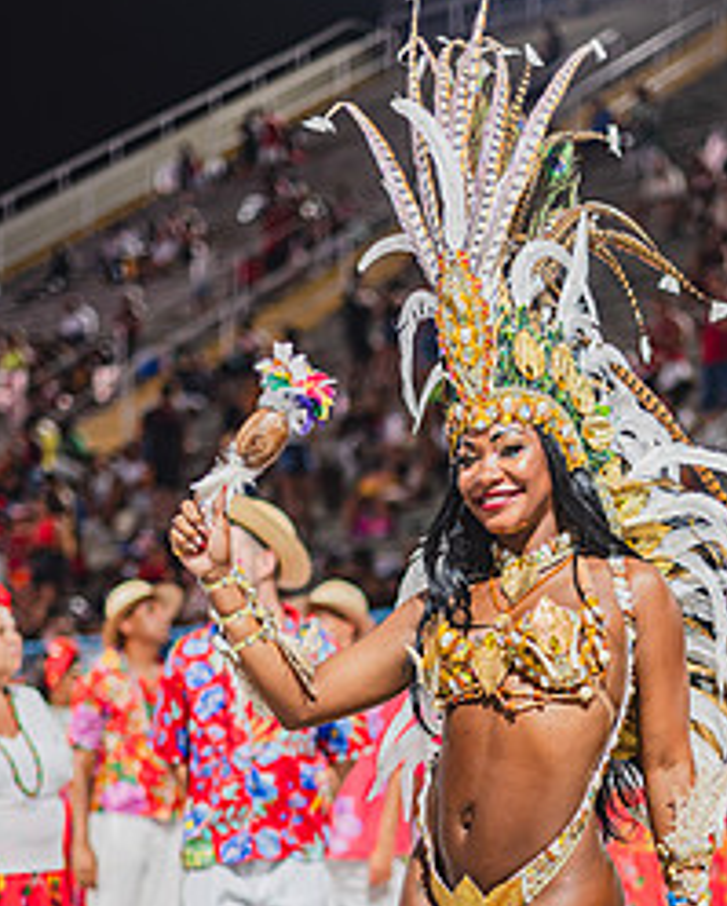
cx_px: 500
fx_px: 2282
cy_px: 738
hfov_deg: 18.0
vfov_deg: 22.1
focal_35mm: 85
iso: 320
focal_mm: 50
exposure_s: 1/320
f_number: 1.8
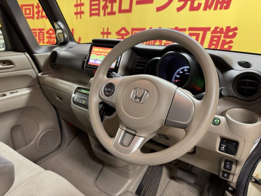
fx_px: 181
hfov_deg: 71.6
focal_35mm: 24
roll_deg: +1.8
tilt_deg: -21.8
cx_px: 130
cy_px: 98
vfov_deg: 56.8
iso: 320
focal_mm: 6.76
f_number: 1.78
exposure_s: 1/50
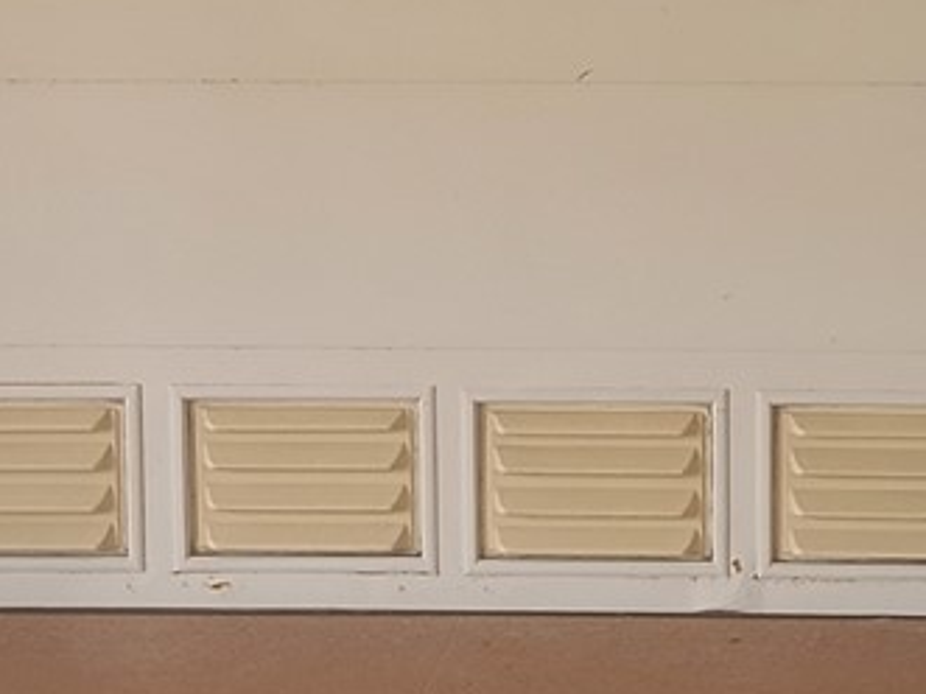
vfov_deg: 12.1
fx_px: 3236
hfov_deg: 16.2
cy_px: 34
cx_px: 660
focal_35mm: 121
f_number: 1.8
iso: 50
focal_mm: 7
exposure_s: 1/120
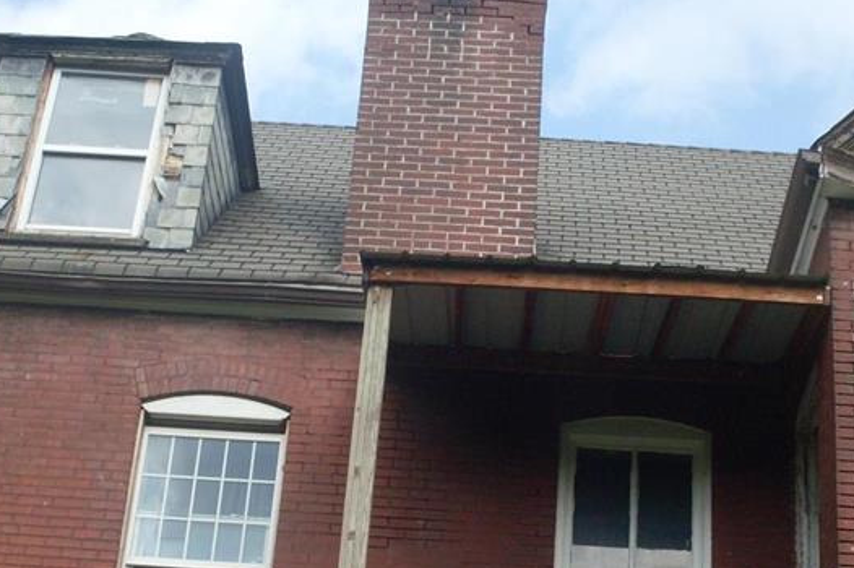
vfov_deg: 17.6
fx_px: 1825
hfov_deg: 26.3
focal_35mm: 77
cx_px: 498
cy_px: 433
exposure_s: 1/90
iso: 80
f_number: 8.4
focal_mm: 6.3
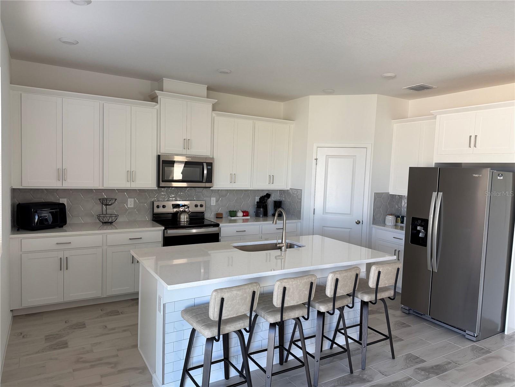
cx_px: 258
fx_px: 357
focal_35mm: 24
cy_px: 194
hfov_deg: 71.6
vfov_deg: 56.8
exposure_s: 1/121
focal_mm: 6.76
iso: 160
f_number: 1.78
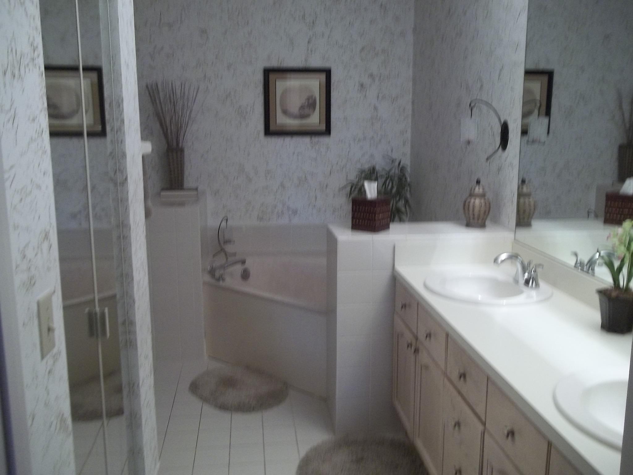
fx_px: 585
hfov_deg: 56.8
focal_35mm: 32
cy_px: 238
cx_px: 316
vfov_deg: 44.2
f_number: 2.9
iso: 160
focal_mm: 5.7
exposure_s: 1/30
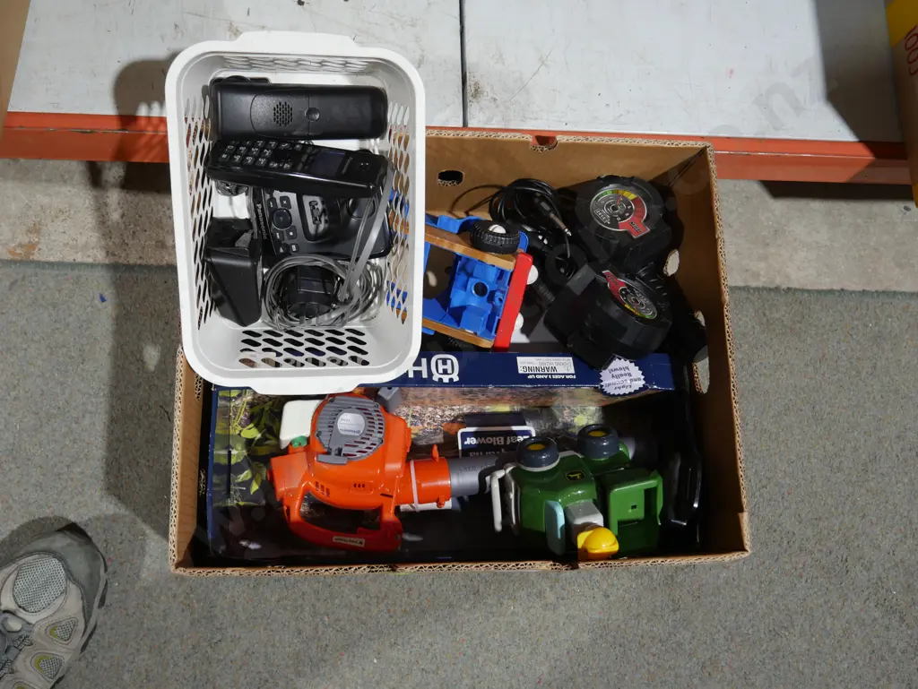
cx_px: 459
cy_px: 344
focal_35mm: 34
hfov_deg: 53.9
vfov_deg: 41.8
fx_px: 902
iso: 400
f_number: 4
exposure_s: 1/60
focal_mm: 17
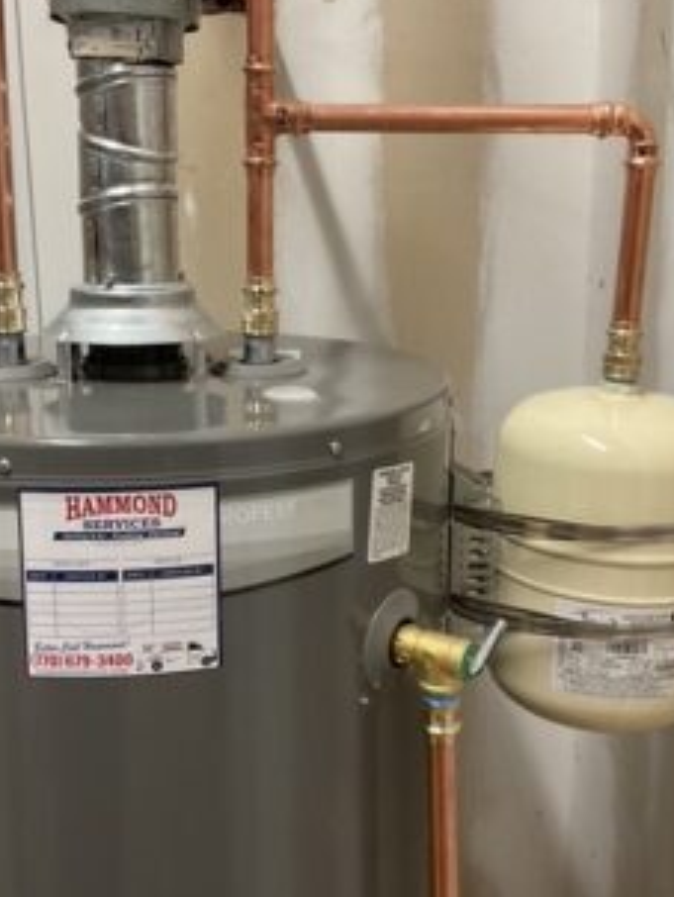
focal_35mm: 48
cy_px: 437
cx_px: 307
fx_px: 1244
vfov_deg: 39.6
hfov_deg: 30.3
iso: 160
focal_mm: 3
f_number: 1.8
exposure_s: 1/60
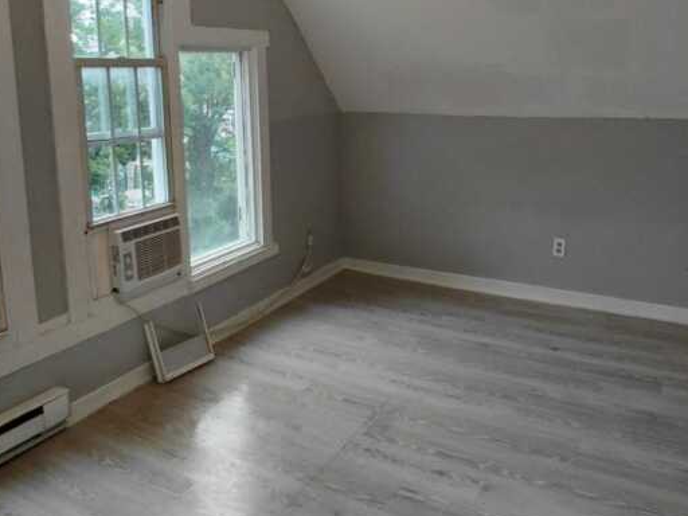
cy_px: 169
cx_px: 378
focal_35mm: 32
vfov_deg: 43.5
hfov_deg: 56.7
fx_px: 636
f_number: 2.2
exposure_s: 1/60
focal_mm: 1.64
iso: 64
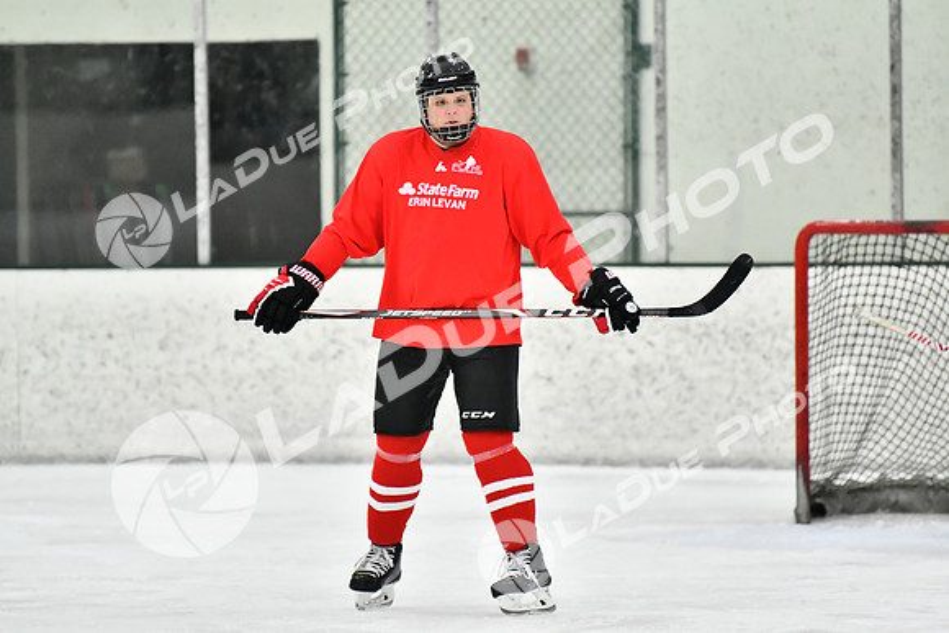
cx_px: 474
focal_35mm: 285
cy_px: 316
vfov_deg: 4.8
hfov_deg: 7.2
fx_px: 7514
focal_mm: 190
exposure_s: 1/1250
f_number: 2.8
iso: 5000
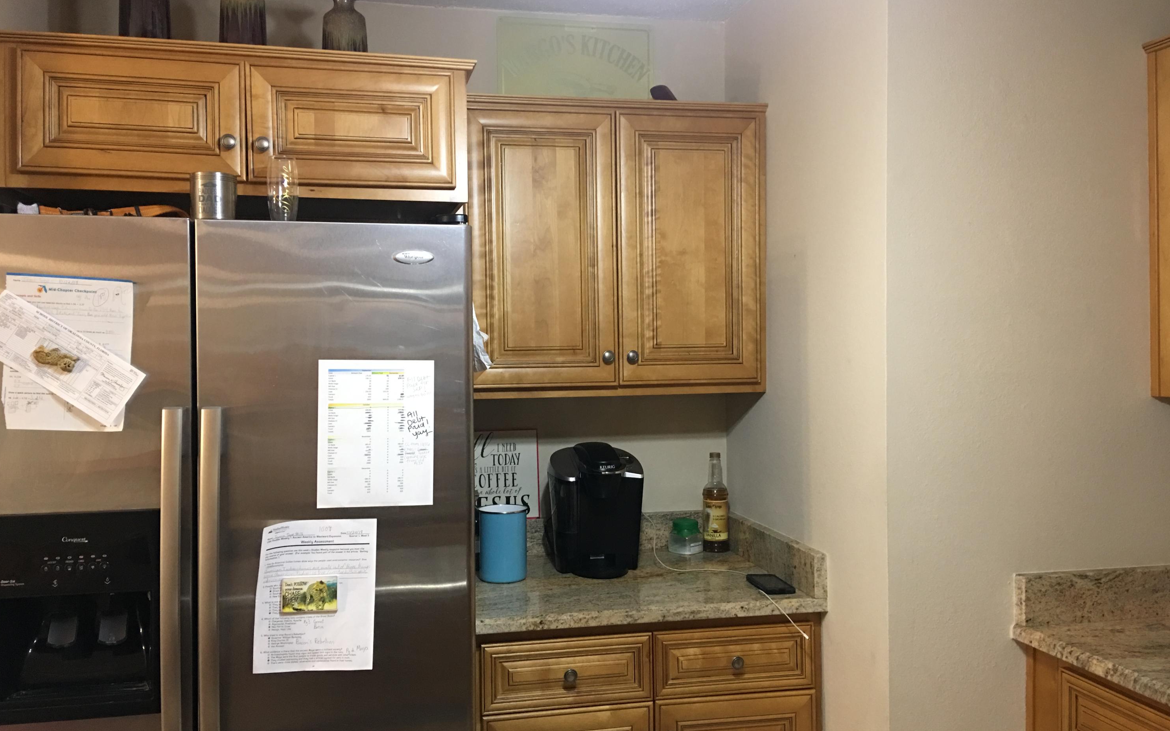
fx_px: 988
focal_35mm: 31
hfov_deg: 61.2
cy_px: 365
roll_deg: +0.5
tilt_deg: -0.3
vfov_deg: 40.6
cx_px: 584
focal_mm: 4.15
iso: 80
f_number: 2.2
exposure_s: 1/15
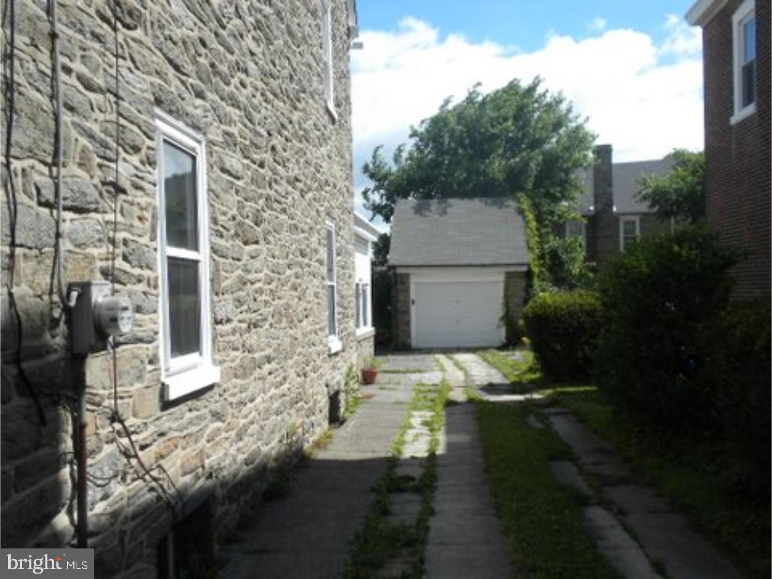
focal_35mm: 37
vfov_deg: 38.7
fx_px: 825
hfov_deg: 50.1
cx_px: 386
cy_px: 290
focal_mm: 6.6
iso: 64
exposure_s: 1/100
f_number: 10
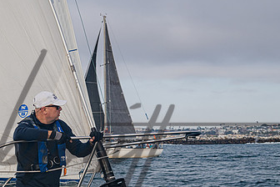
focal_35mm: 96
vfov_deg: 14.2
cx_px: 104
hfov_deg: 21.2
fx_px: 747
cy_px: 112
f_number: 6.3
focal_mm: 46
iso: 400
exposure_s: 1/640
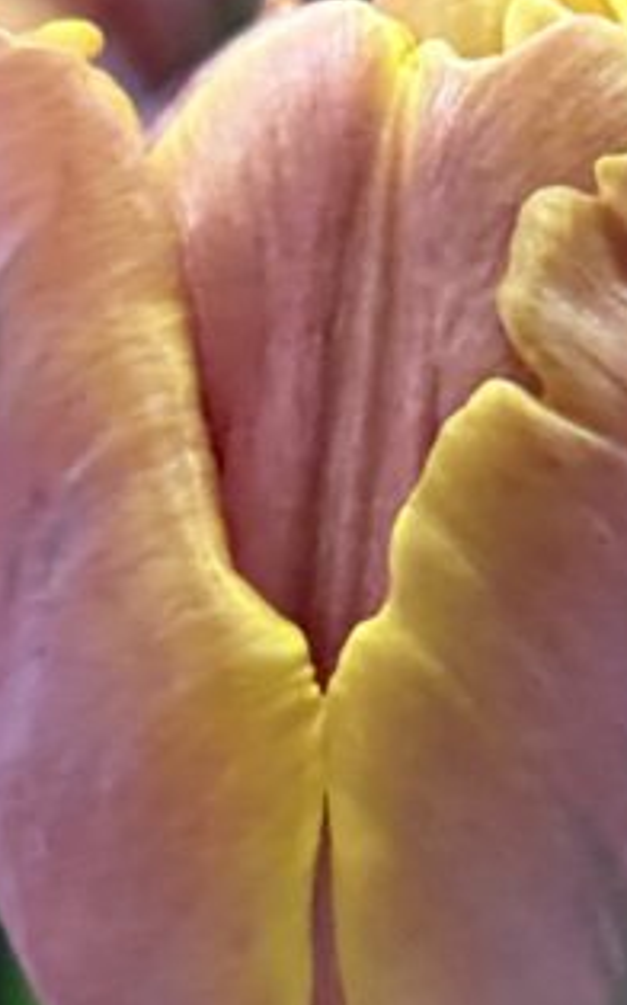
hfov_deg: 7.9
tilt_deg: -31.4
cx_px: 521
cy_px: 467
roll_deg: -0.9
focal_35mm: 166
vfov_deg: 12.6
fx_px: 4543
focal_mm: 6.76
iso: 500
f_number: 1.78
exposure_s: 1/25
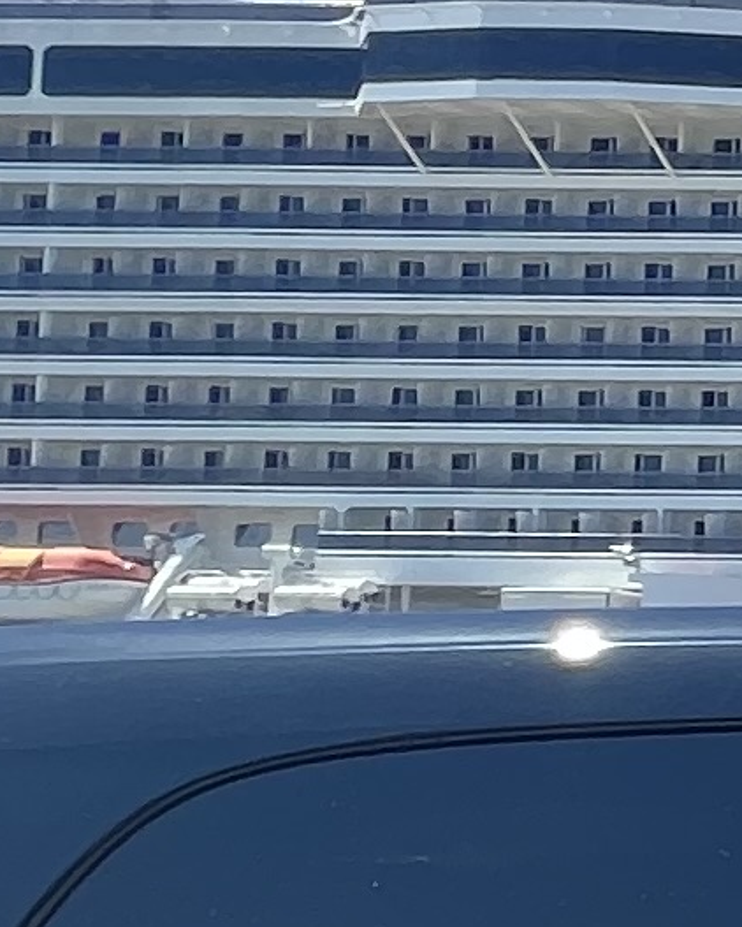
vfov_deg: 19.6
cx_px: 2766
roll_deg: -0.1
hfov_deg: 8.9
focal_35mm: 97
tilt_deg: +2.7
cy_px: 726
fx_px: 2661
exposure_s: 1/809
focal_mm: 1.57
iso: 32
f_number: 1.8
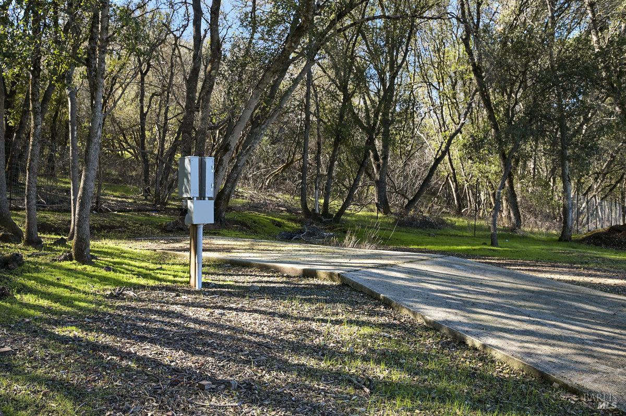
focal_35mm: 30
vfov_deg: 43.5
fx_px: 521
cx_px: 313
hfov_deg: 62.0
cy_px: 208
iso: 400
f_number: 11
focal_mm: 30
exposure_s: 1/125
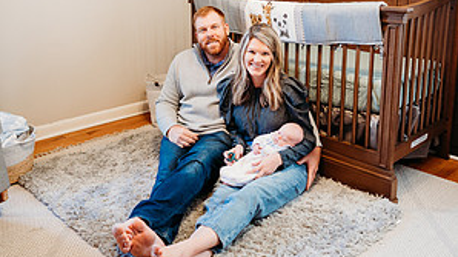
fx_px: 461
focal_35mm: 38
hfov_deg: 52.8
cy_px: 57
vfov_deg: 30.5
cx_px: 229
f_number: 1.8
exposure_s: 1/125
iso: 800
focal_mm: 24
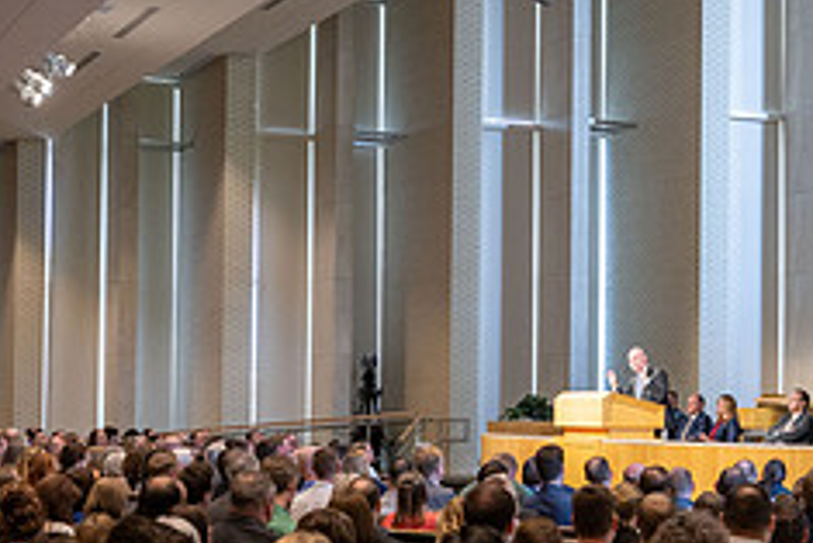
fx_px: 1672
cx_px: 526
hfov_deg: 27.2
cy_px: 379
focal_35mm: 74
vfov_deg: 18.4
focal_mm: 30
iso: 1000
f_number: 4
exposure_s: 1/100
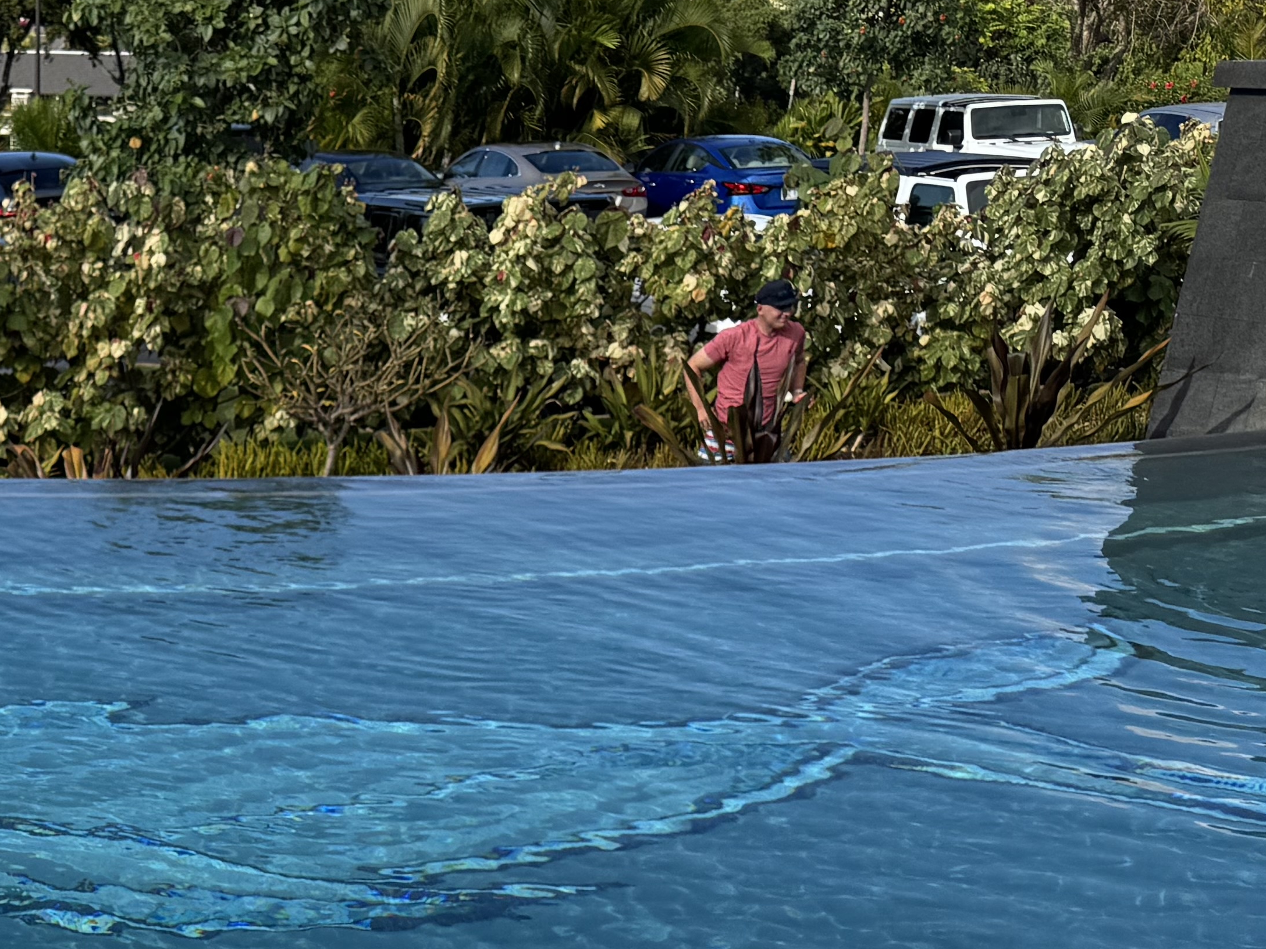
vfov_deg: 21.4
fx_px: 2304
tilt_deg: -27.9
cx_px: -145
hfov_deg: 27.9
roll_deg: -0.3
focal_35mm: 63
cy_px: 1182
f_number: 1.78
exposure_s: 1/5348
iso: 80
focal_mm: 6.76
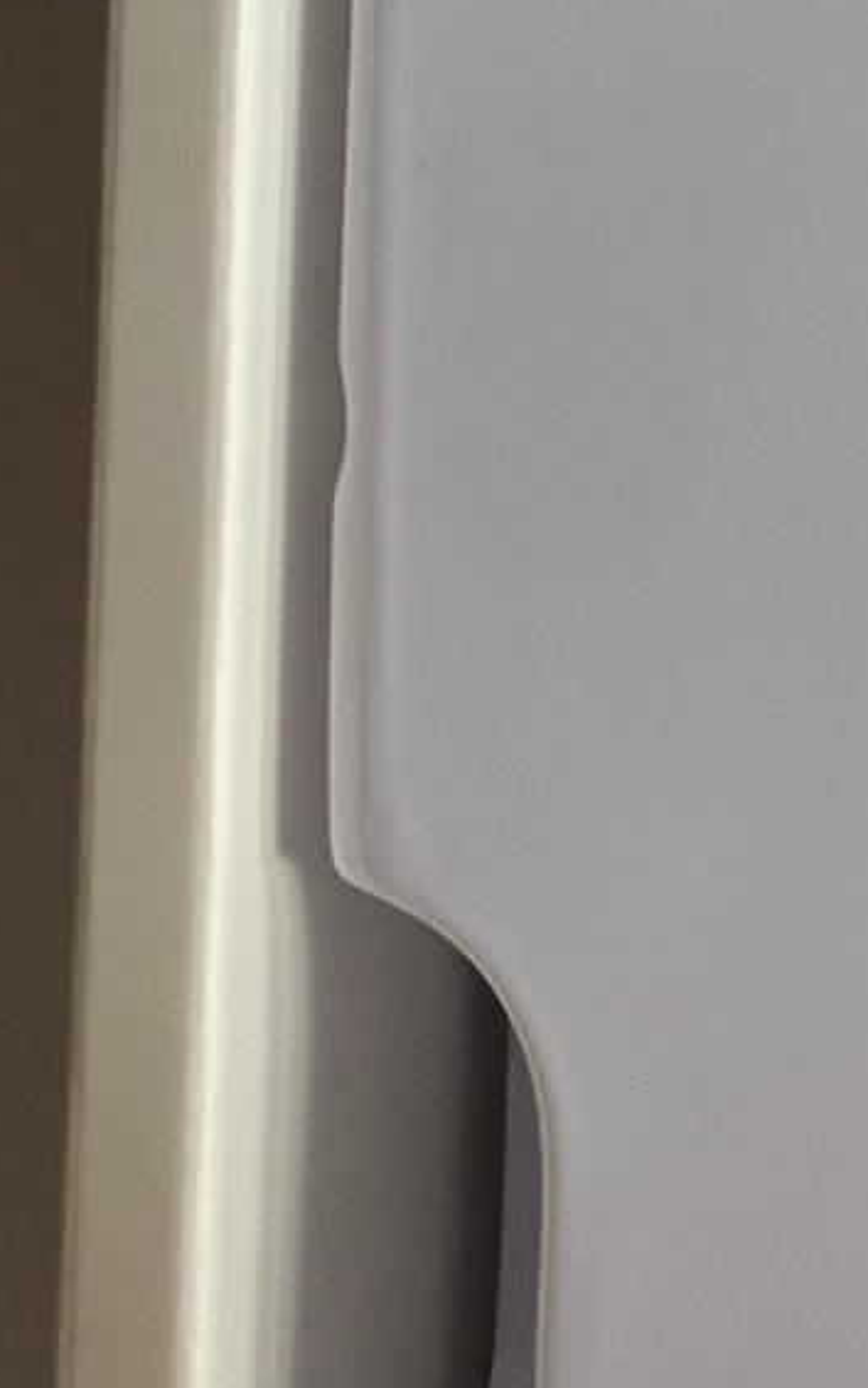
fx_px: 3781
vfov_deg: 19.2
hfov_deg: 11.6
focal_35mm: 100
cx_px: 1829
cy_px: -423
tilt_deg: -83.5
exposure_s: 1/60
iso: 160
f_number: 1.8
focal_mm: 4.25
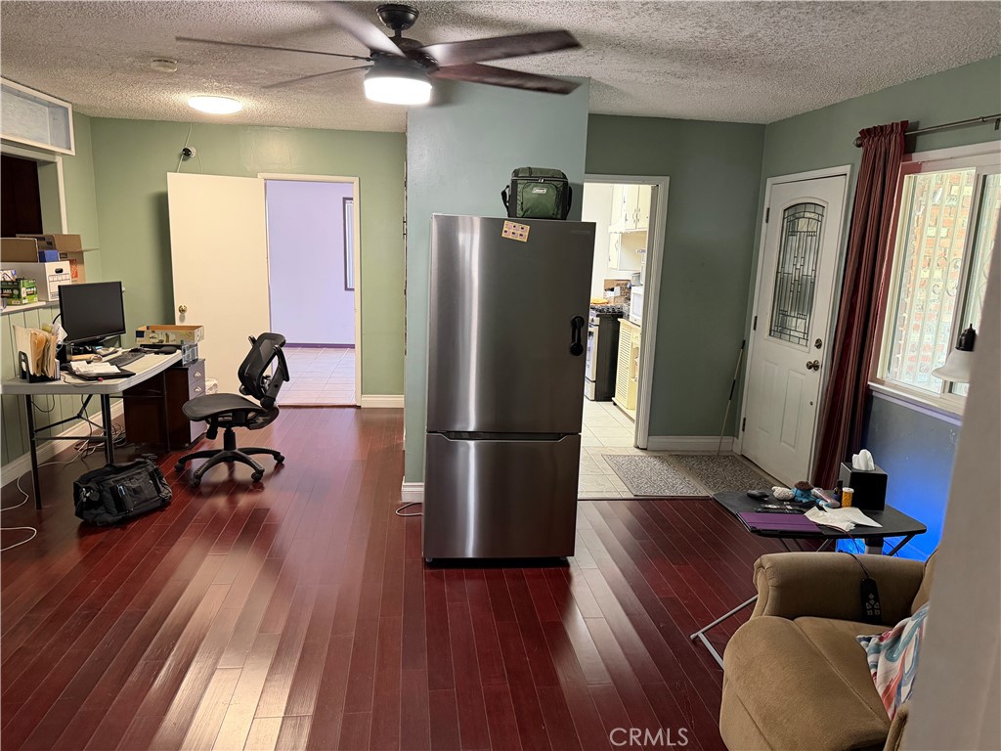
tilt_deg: -10.1
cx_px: 500
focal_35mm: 24
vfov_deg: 56.8
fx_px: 694
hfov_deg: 71.6
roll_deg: -1.7
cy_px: 376
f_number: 1.78
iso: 400
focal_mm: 6.76
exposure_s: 1/60
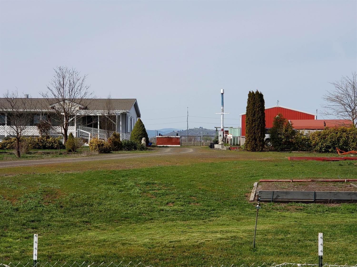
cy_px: 134
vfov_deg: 28.0
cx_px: 178
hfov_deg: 36.8
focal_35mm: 52
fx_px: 536
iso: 32
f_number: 2.4
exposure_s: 1/738
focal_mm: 6
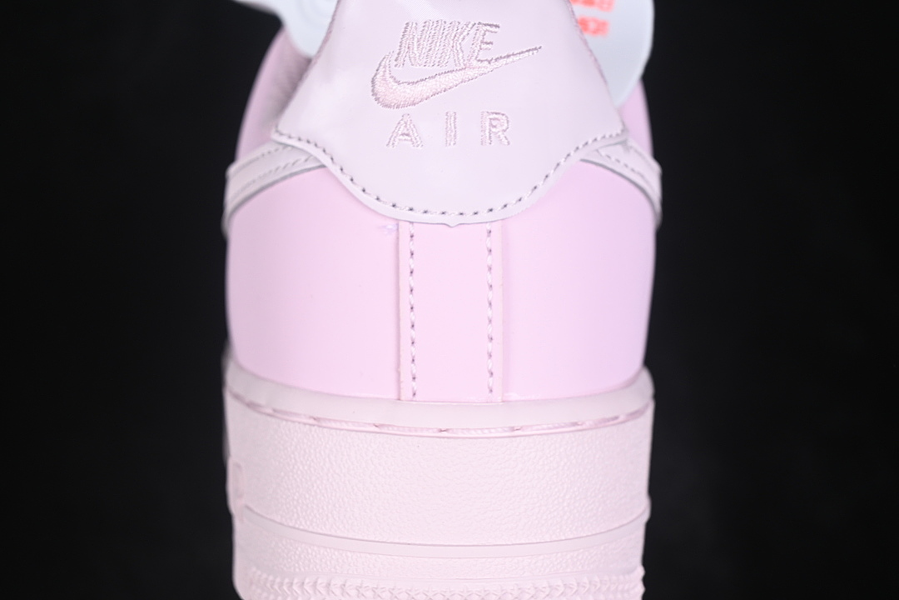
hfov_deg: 27.0
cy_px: 300
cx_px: 450
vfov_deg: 18.2
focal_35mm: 75
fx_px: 1873
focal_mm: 50
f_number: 7.1
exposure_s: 1/80
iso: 160
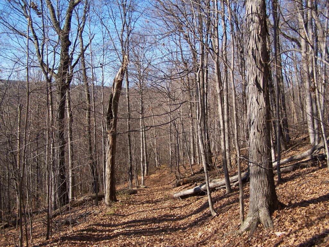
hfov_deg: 49.0
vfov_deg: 37.7
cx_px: 164
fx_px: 361
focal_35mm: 38
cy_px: 124
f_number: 2.8
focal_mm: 6.3
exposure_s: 1/640
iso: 80
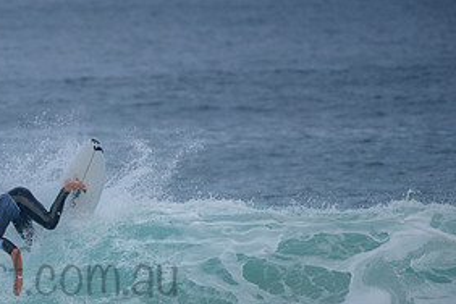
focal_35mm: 1027
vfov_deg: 1.3
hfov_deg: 2.0
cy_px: 258
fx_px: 13008
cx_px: 6
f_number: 5.6
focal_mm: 500
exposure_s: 1/2000
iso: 200
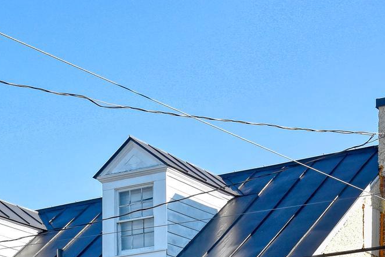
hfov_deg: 18.7
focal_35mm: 108
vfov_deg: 12.1
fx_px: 1155
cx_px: 66
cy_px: 382
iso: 320
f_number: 7.1
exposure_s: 1/400
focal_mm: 35
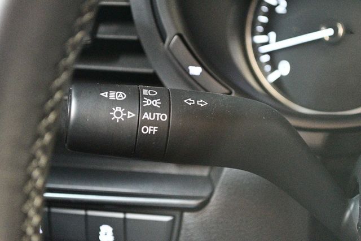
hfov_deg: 24.8
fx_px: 822
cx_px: 180
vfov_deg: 16.6
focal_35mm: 82
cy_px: 120
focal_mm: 55
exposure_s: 1/15
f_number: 5.6
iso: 12800
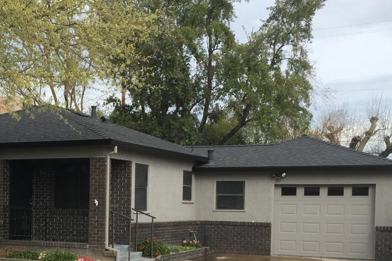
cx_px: 67
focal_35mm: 61
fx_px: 664
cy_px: 238
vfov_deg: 21.7
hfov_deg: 31.8
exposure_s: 1/1014
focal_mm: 4.15
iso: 32
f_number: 2.2
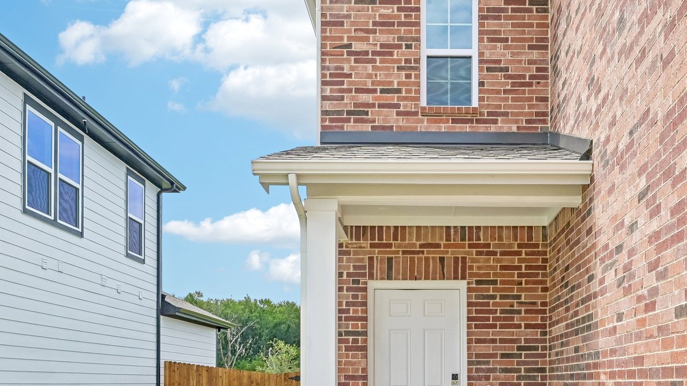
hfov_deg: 47.6
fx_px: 765
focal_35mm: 42
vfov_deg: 27.0
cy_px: 369
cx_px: 455
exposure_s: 1/1000
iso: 400
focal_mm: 22
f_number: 8
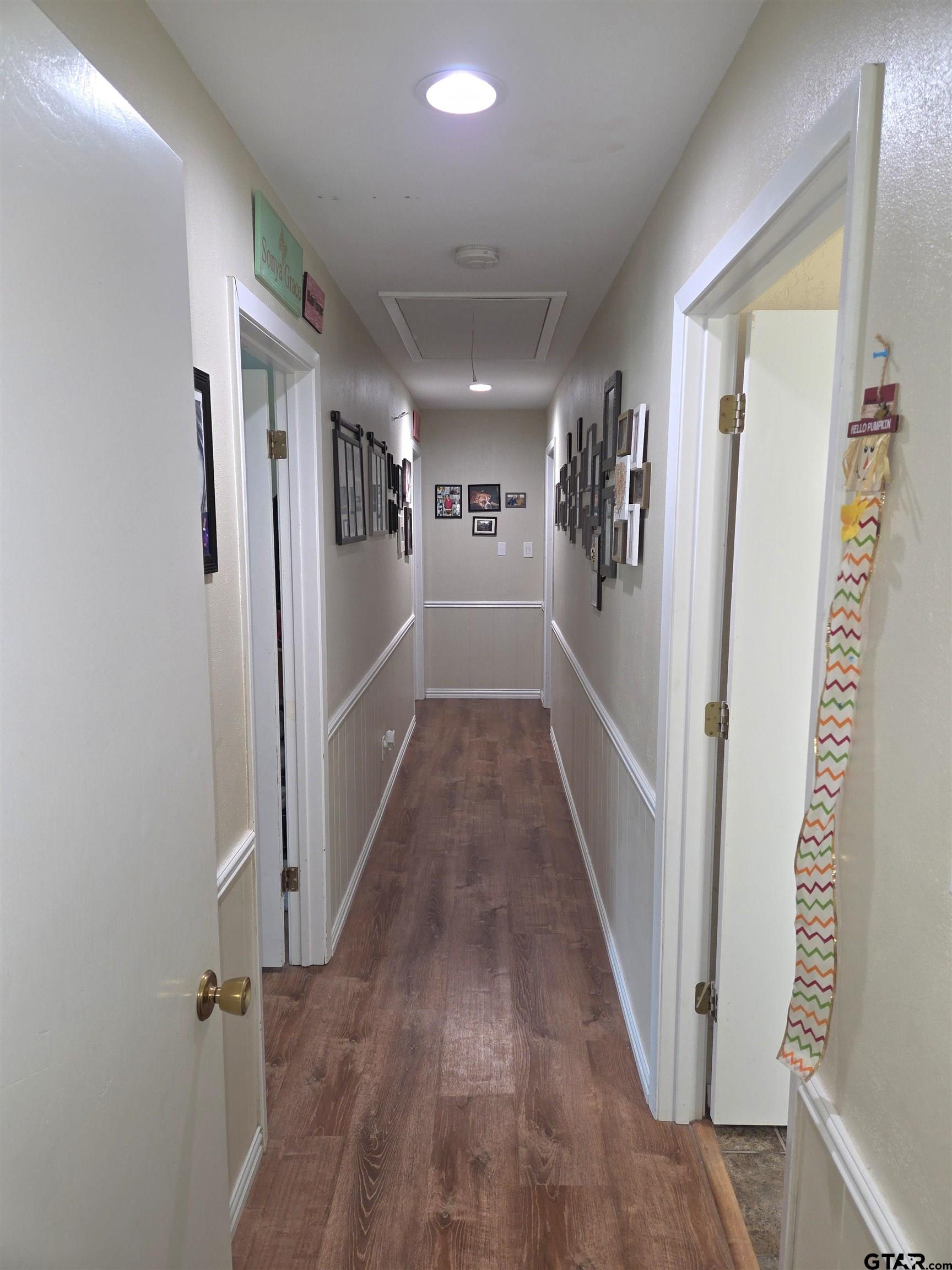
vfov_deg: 73.9
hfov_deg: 58.9
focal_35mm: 23
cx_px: 476
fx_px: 843
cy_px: 635
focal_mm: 5.4
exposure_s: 1/40
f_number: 1.8
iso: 100
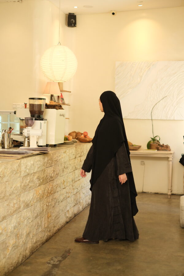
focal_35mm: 53
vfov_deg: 37.5
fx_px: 406
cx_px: 92
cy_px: 138
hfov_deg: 25.5
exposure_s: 1/250
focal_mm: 35
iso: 800
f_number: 2
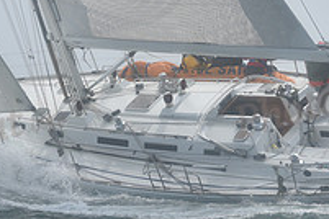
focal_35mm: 202
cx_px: 152
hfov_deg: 10.2
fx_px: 1846
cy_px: 34
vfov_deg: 6.8
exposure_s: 1/800
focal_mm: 70
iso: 320
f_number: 11
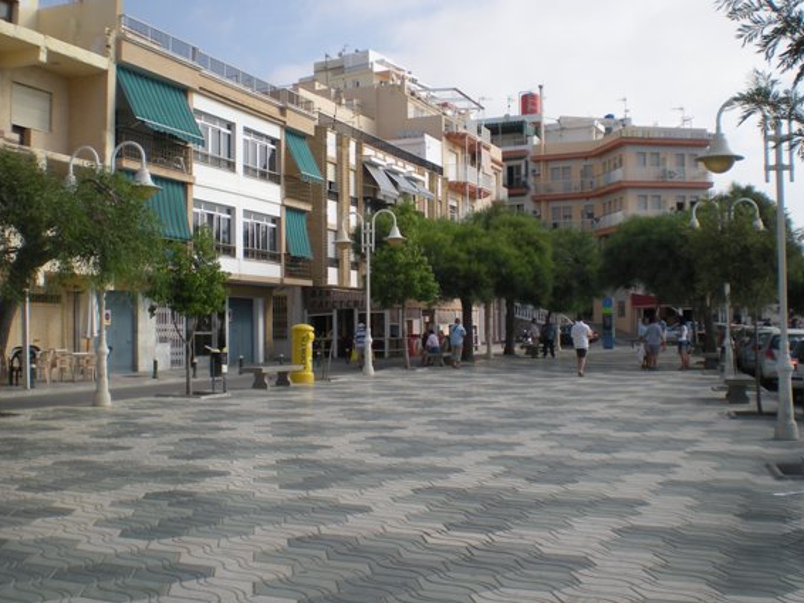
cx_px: 433
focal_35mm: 43
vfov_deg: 33.6
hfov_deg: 43.8
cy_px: 296
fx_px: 998
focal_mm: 6.3
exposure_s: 1/430
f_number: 4.6
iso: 64
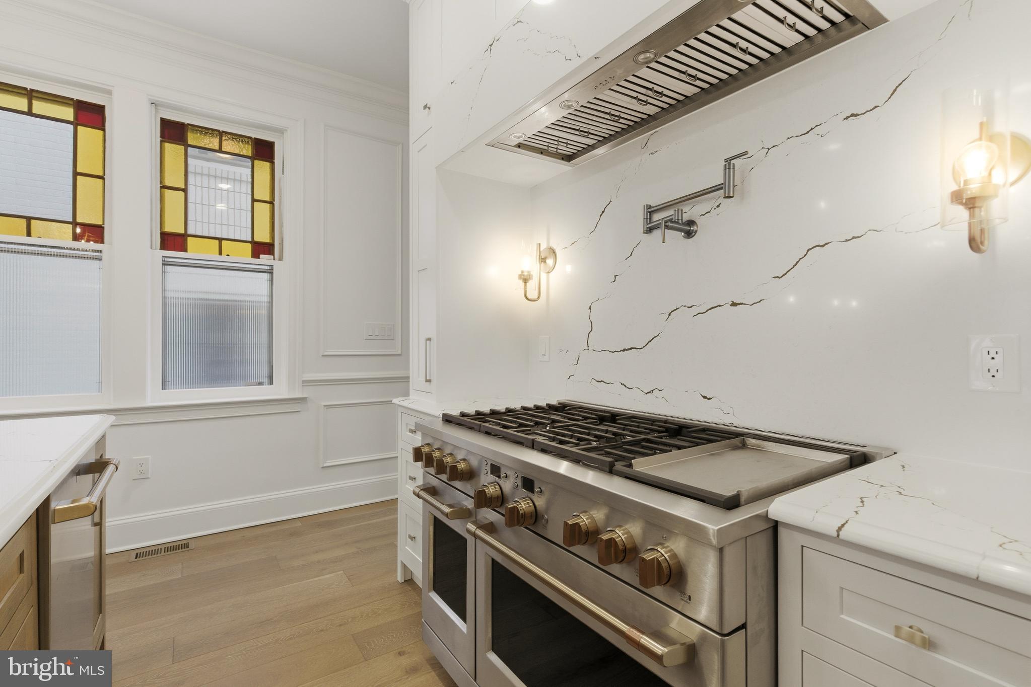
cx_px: 516
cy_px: 344
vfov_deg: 73.8
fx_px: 458
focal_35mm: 16
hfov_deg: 96.7
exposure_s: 1/320
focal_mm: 16
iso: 500
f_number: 8
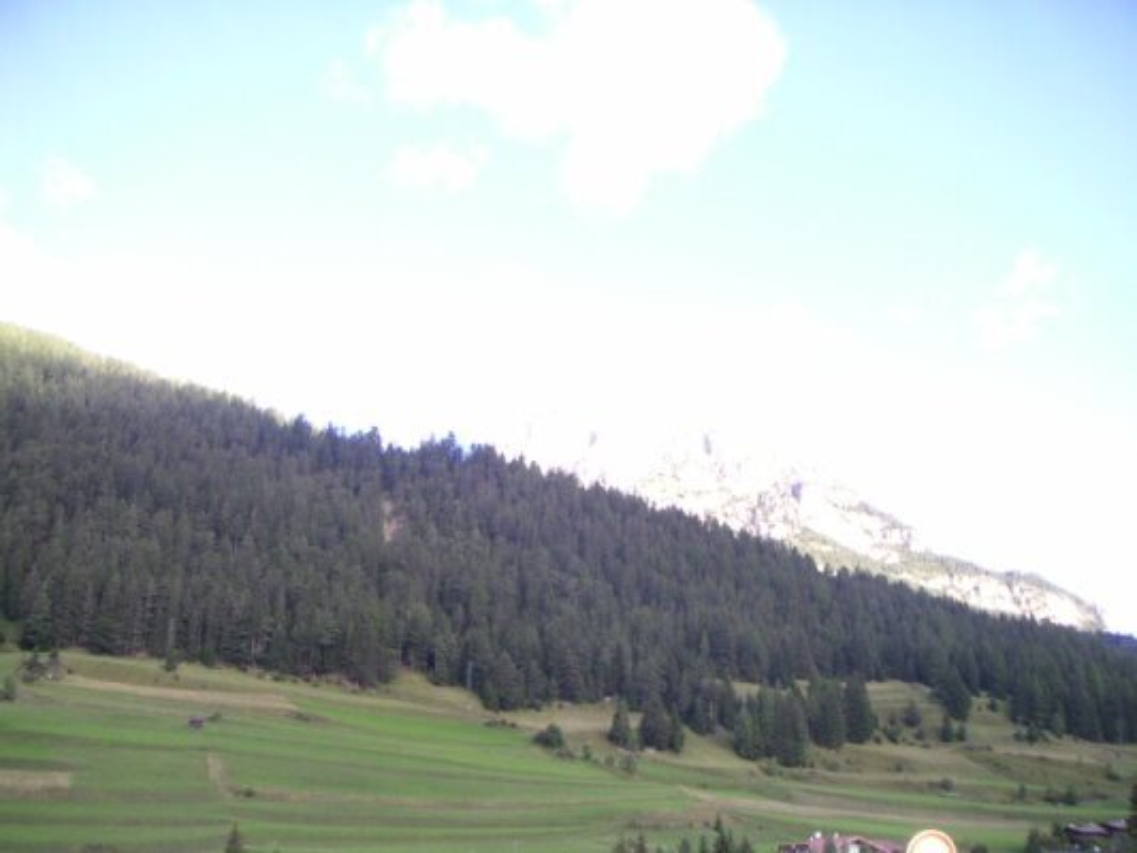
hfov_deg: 49.0
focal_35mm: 38
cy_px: 426
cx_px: 568
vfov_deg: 37.7
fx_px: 1248
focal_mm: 6
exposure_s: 1/45
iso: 160
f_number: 2.8
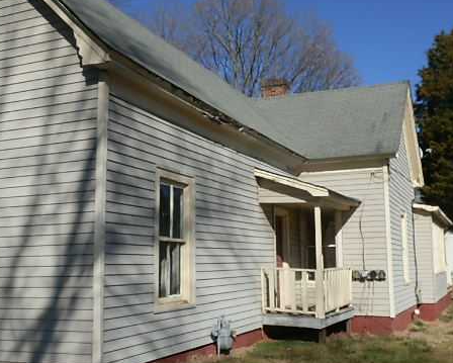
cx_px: 261
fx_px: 523
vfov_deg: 38.3
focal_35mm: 39
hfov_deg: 46.7
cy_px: 181
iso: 100
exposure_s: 1/250
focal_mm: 5
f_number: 9.3
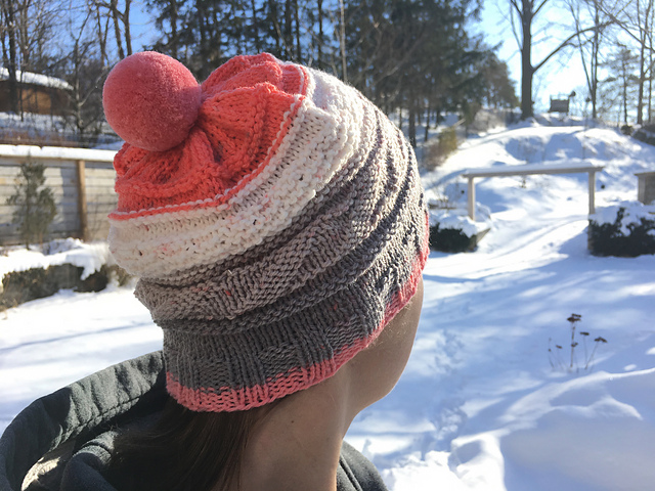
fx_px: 549
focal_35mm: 29
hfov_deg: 61.7
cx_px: 328
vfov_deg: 48.2
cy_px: 246
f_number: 2.2
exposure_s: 1/785
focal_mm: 4.15
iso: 25
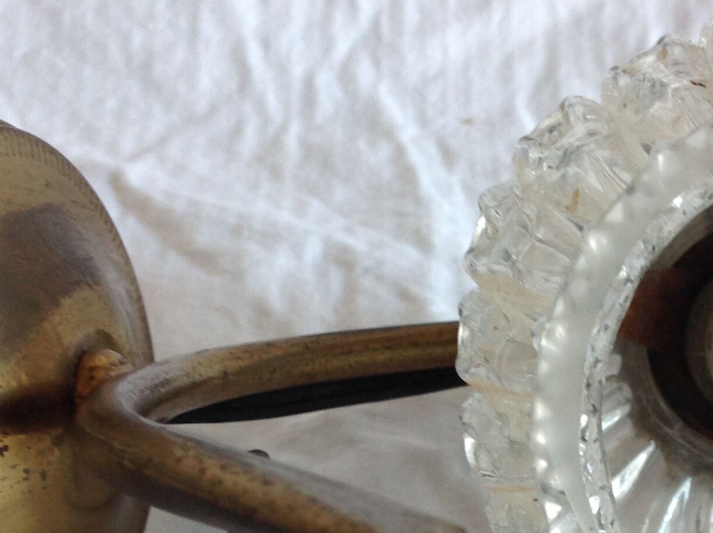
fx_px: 1522
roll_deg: -4.8
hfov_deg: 26.1
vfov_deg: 19.5
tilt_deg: -32.6
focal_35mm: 74
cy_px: 467
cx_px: 517
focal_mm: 4.28
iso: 64
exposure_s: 1/15
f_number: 2.4
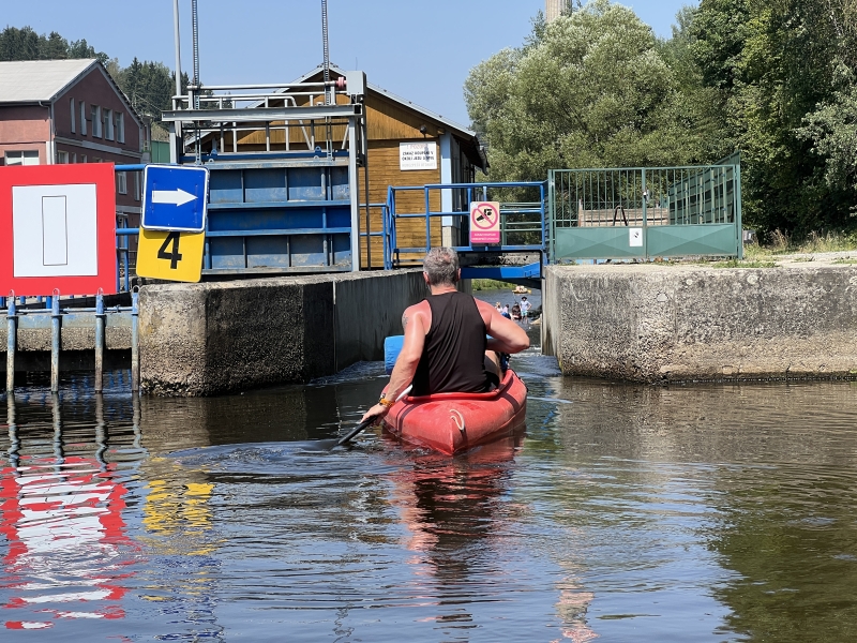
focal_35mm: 77
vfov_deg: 19.1
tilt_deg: -2.1
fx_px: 1906
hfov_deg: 25.3
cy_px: 322
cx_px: 428
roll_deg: +0.9
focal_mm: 9
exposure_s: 1/477
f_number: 2.8
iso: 32
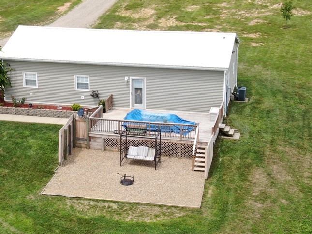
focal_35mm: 73
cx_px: 108
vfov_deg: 20.1
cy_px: 113
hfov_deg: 26.6
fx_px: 658
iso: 100
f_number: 3.7
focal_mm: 8.23
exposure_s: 1/400
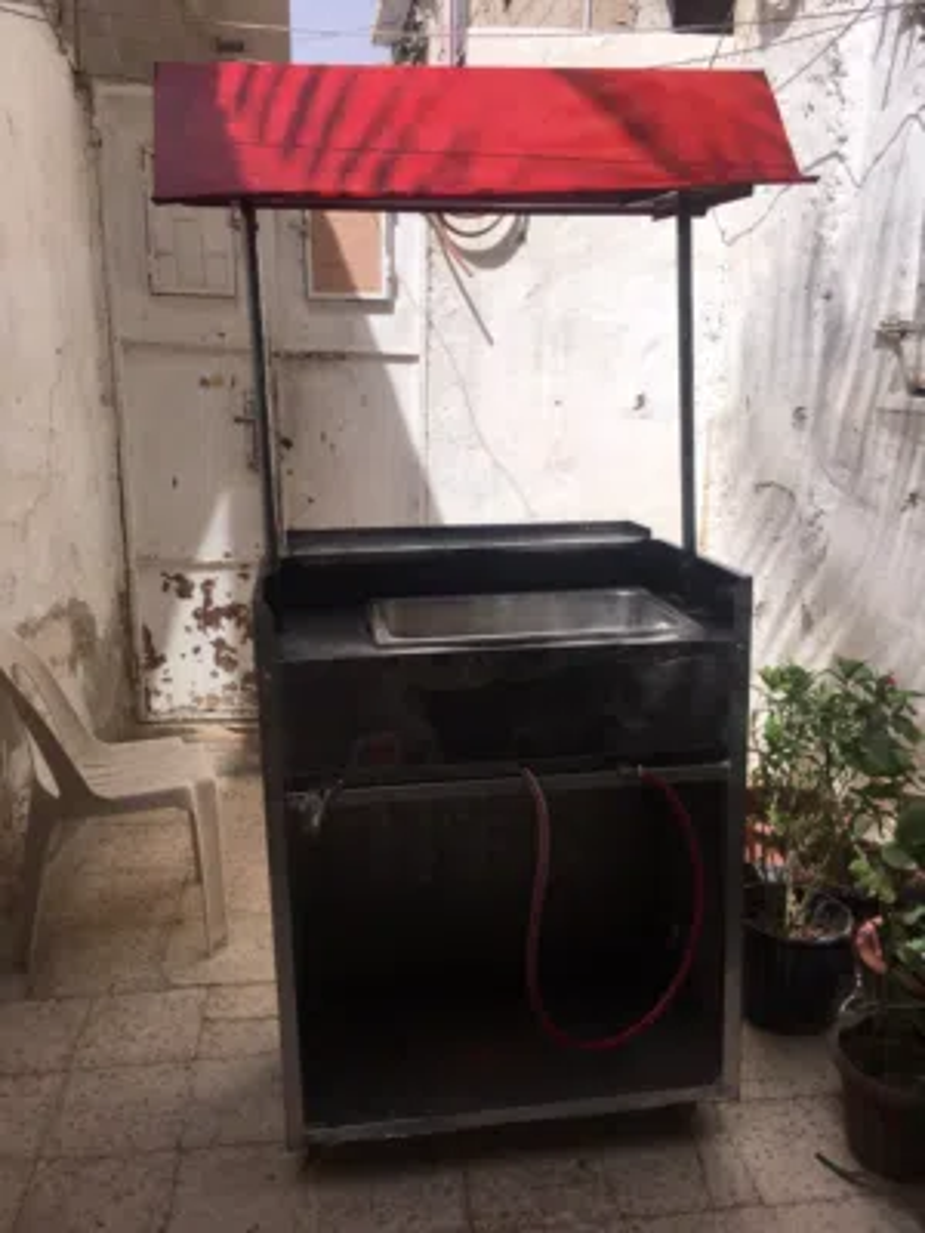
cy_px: 616
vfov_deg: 61.7
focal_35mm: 29
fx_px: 1033
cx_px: 462
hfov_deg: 48.2
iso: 40
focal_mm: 4.15
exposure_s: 1/2137
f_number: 2.2
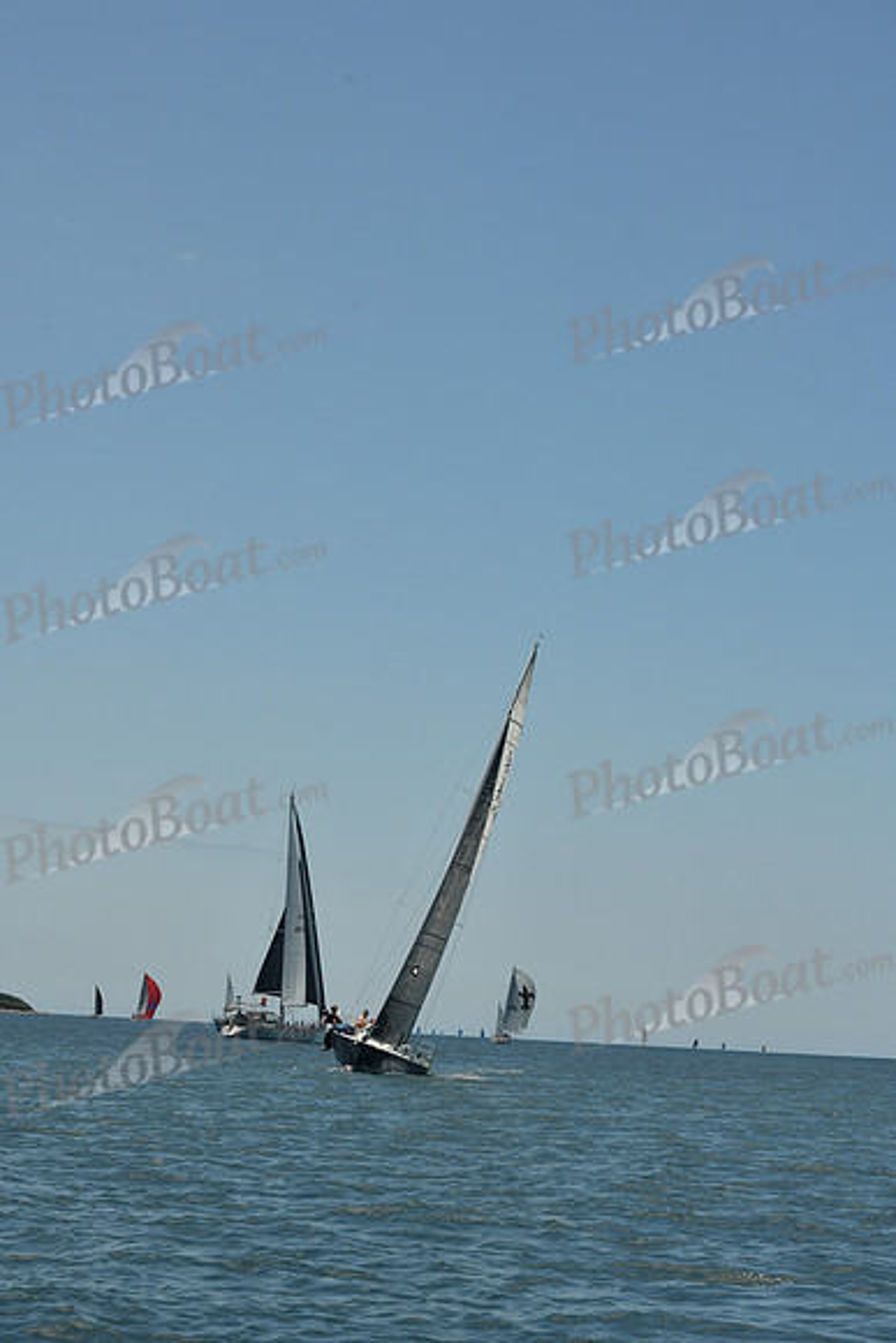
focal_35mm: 70
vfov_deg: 28.8
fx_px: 2612
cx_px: 448
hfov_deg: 19.5
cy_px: 672
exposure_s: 1/640
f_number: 10
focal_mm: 70
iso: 320
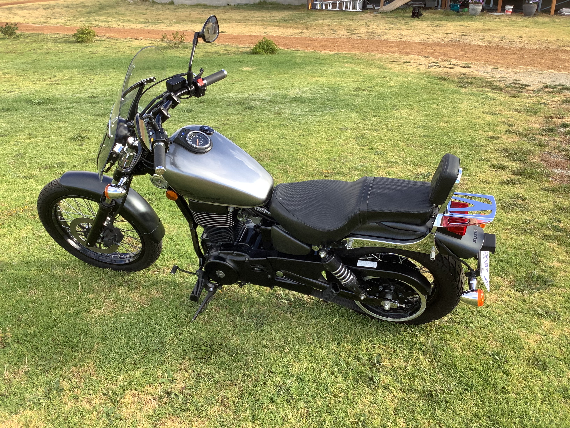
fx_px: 510
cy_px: 214
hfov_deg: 58.4
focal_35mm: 31
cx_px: 285
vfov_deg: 45.4
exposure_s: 1/223
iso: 25
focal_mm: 3.3
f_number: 2.4
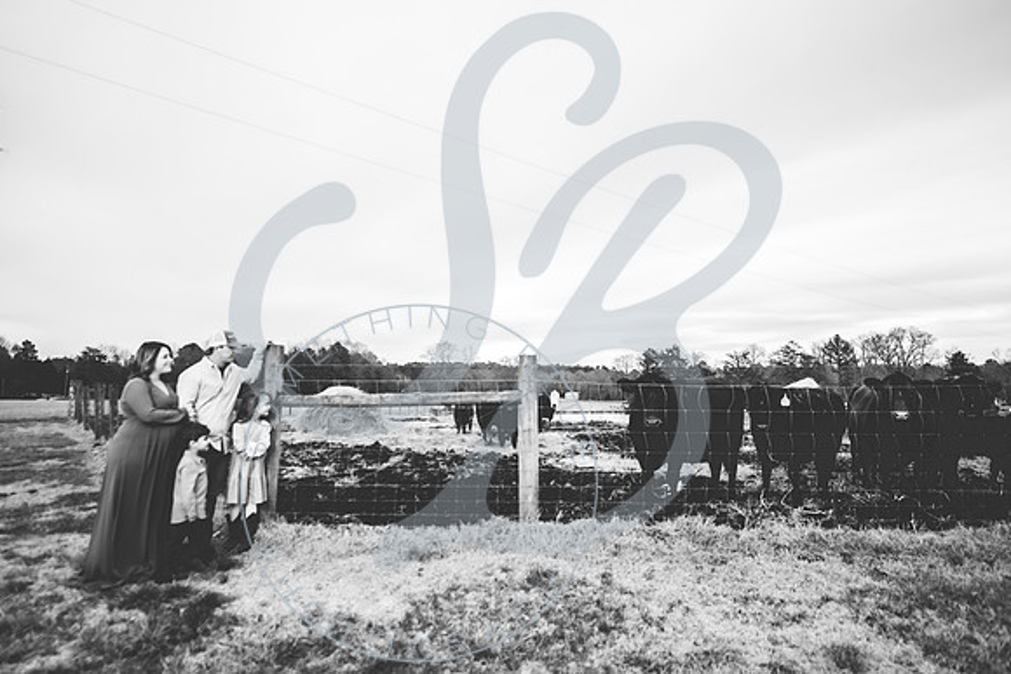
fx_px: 690
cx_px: 493
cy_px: 329
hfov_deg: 72.4
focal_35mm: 25
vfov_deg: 52.1
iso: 100
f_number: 2.8
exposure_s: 1/250
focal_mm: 24
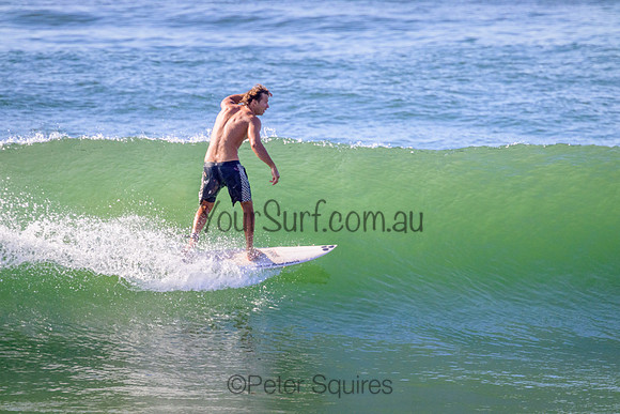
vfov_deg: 1.7
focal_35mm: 800
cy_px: 207
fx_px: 13780
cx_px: 310
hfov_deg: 2.6
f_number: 11
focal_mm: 800
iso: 1800
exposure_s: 1/2000
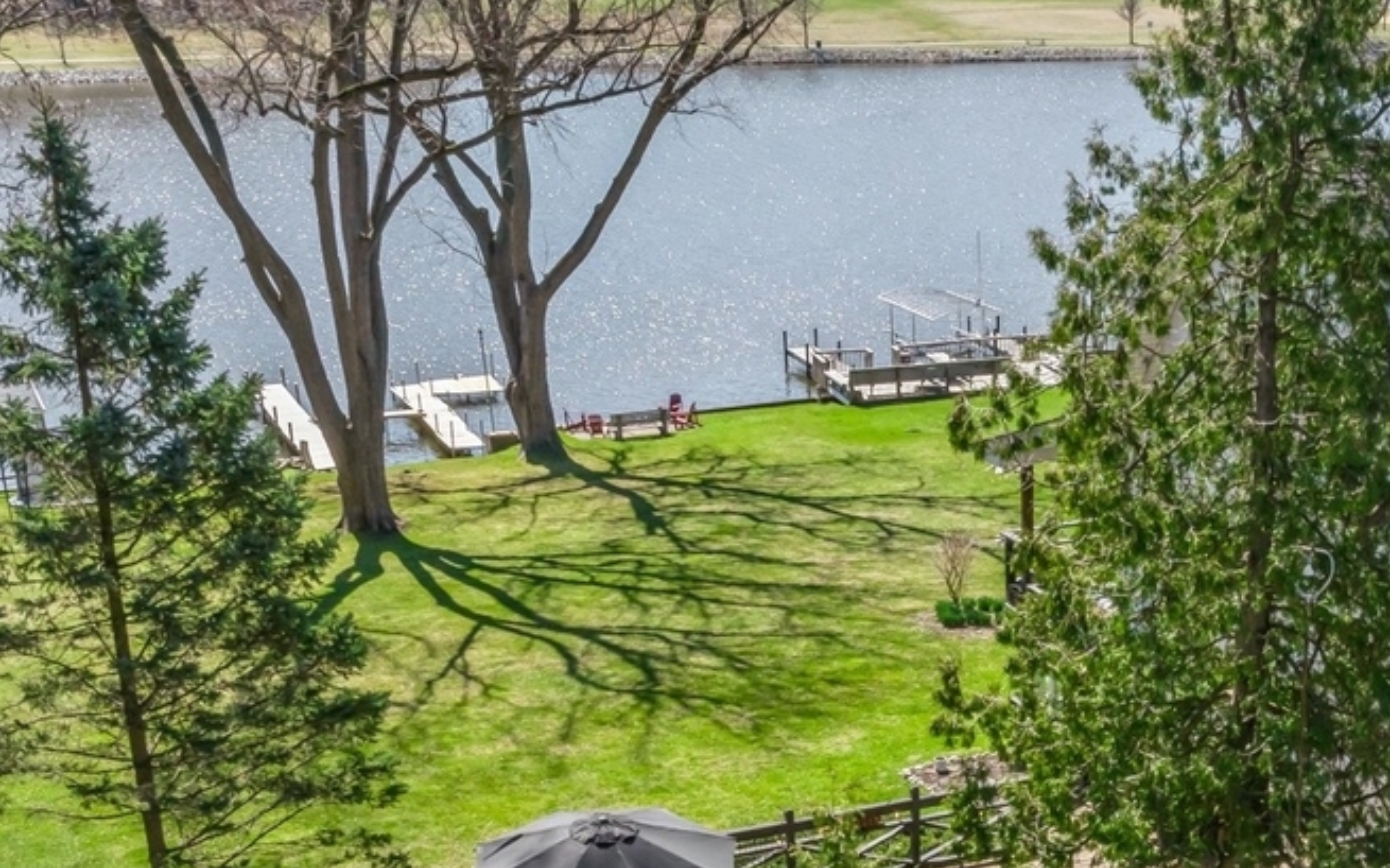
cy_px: 904
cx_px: 1052
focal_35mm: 56
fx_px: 2121
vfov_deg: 22.1
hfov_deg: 35.4
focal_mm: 12.29
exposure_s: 1/400
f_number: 7.1
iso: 100
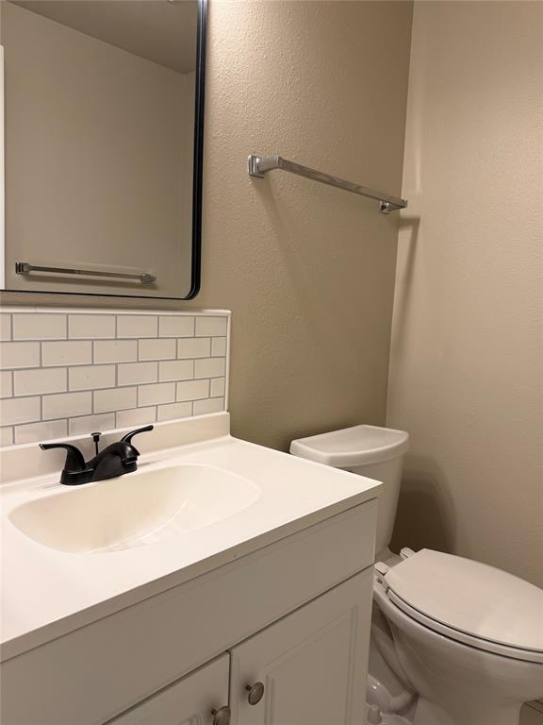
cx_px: 272
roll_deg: -1.9
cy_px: 362
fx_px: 502
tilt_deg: -5.5
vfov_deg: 71.6
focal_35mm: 24
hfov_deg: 56.8
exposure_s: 1/120
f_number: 1.78
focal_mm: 6.76
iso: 100
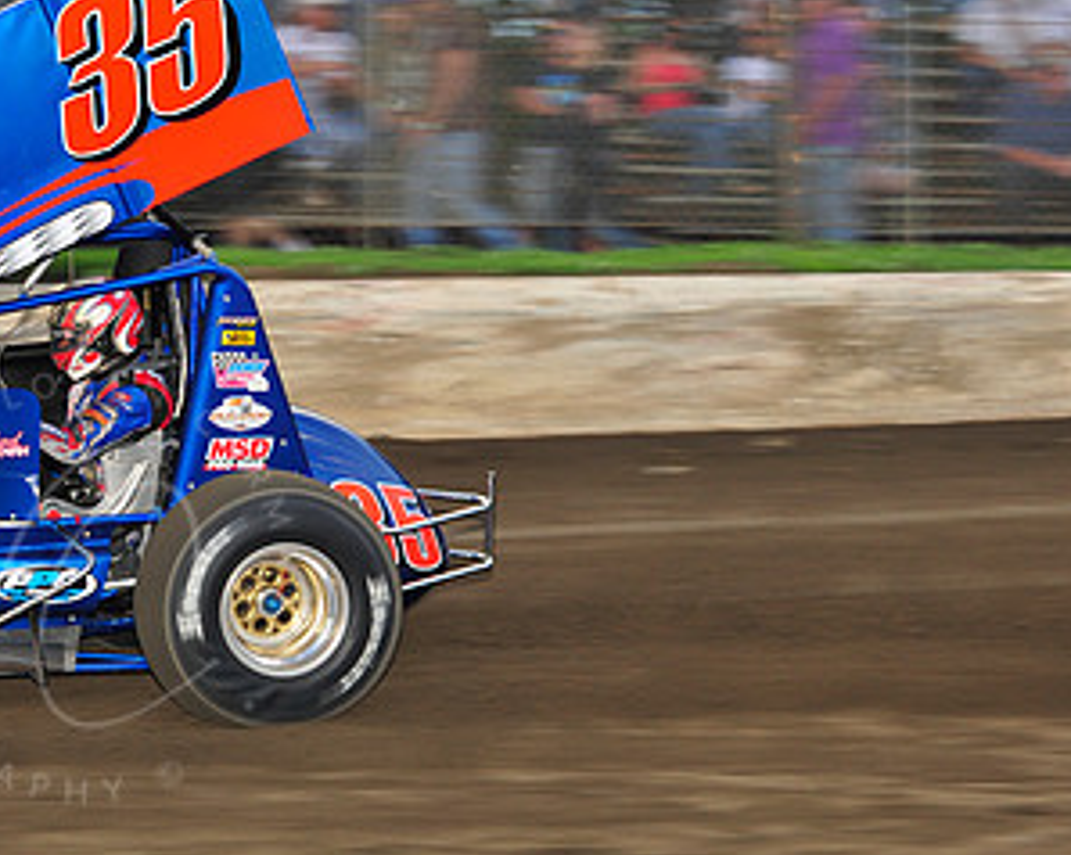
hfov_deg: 10.0
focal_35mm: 192
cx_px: 83
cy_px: 255
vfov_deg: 8.0
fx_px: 6082
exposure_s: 1/320
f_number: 6.3
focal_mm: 105
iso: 640
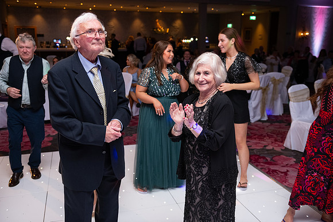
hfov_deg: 54.4
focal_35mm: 35
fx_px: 324
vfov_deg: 37.9
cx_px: 166
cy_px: 111
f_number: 3.5
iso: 1250
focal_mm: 35
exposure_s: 1/160
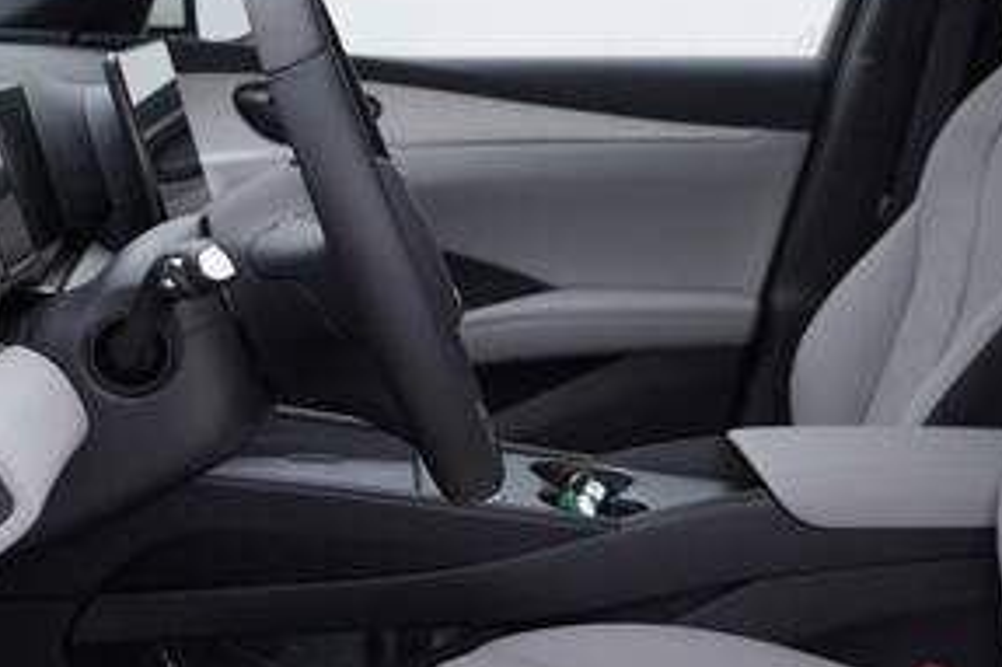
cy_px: 365
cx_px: 698
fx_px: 1919
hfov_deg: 29.0
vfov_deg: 19.7
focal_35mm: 69
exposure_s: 1/60
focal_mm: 24
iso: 125
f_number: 3.5
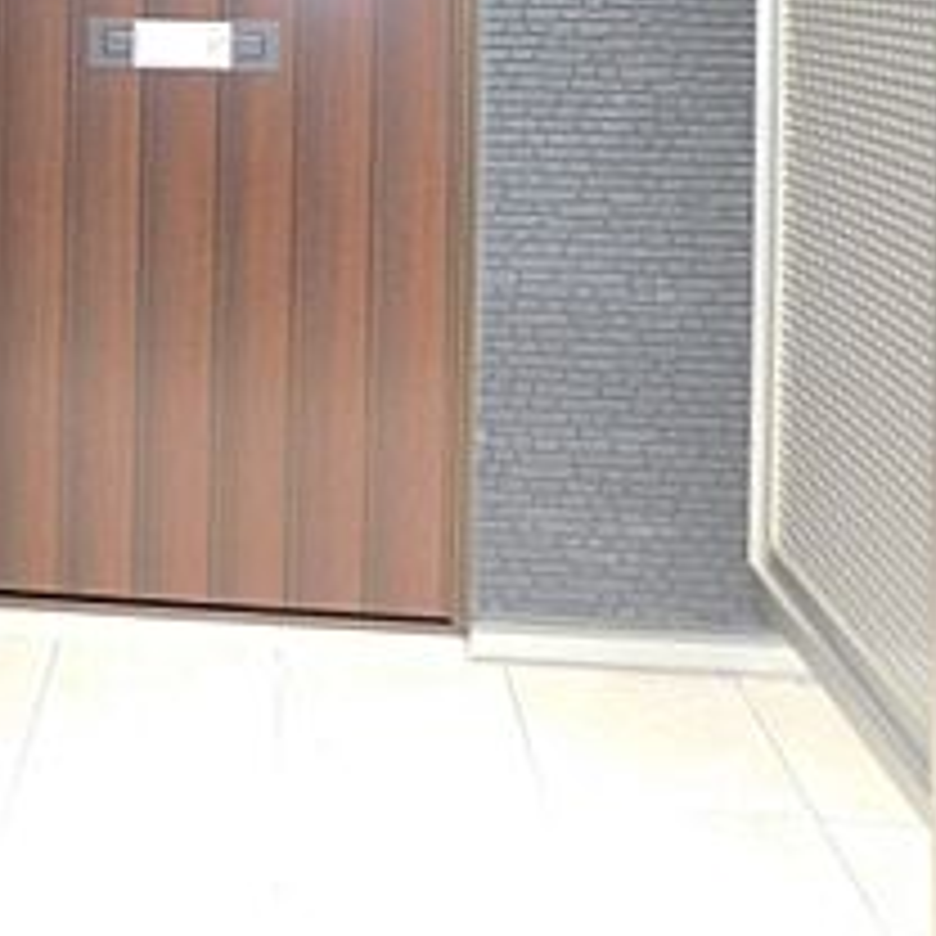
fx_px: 1438
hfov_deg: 34.6
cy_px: -126
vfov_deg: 31.4
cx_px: 153
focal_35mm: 47
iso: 125
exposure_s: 1/160
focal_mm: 4
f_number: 3
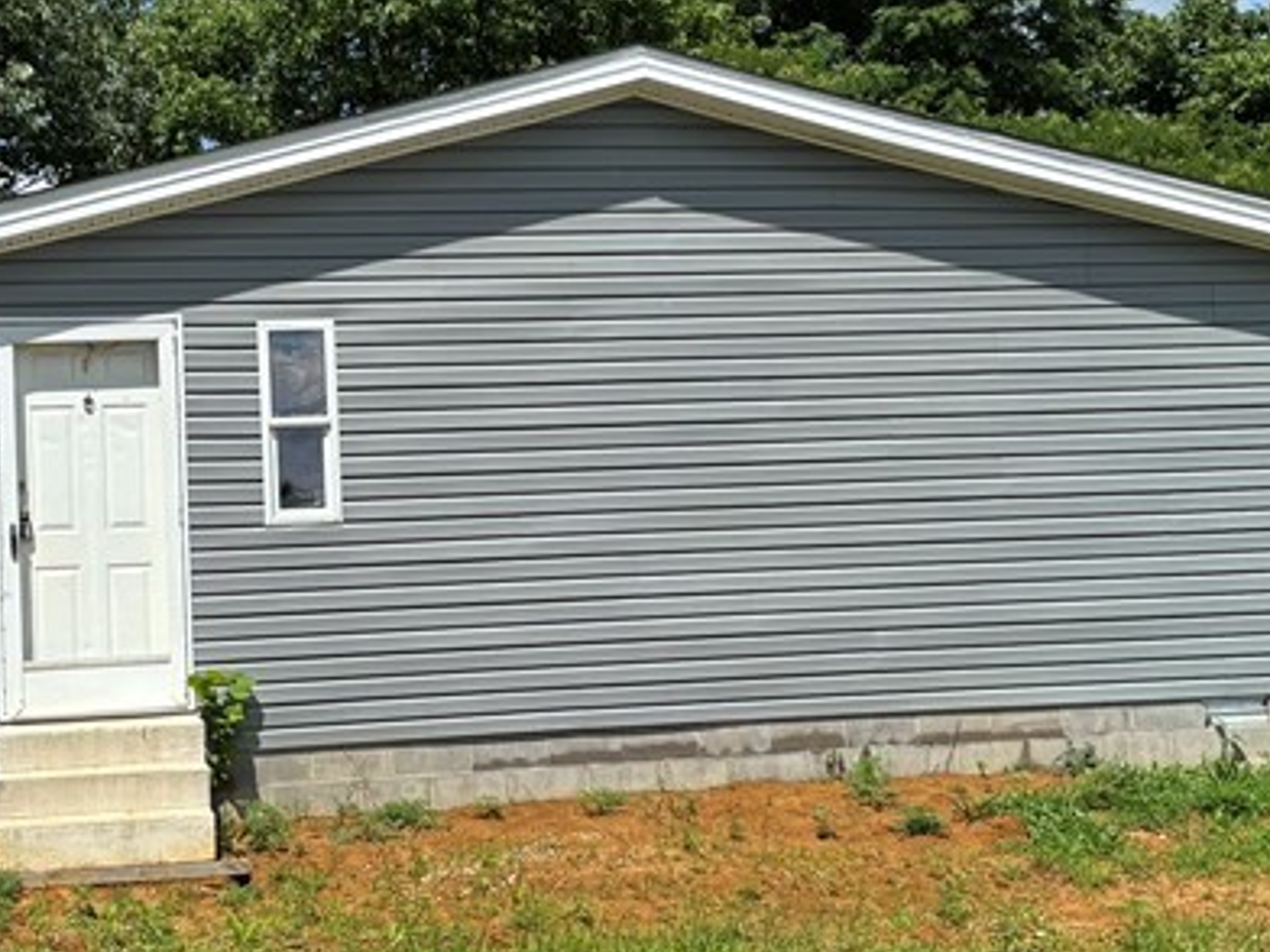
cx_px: 577
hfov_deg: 28.5
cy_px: 492
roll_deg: +3.1
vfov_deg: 21.6
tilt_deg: +3.1
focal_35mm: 68
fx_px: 2495
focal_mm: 5.96
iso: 50
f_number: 1.6
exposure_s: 1/4255
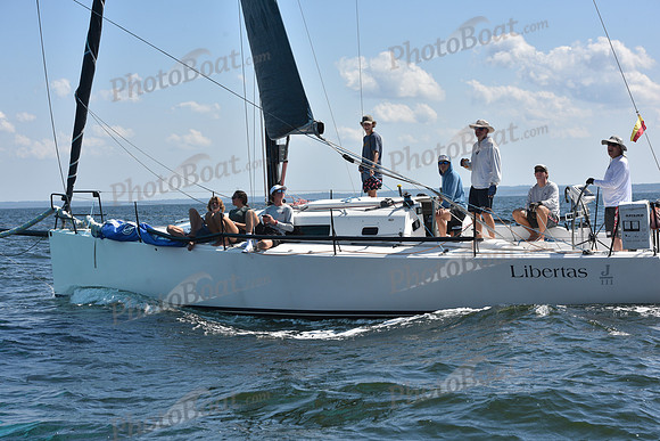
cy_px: 220
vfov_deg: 16.7
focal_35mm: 82
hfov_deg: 24.8
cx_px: 330
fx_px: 1504
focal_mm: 82
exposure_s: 1/1250
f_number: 9
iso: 320
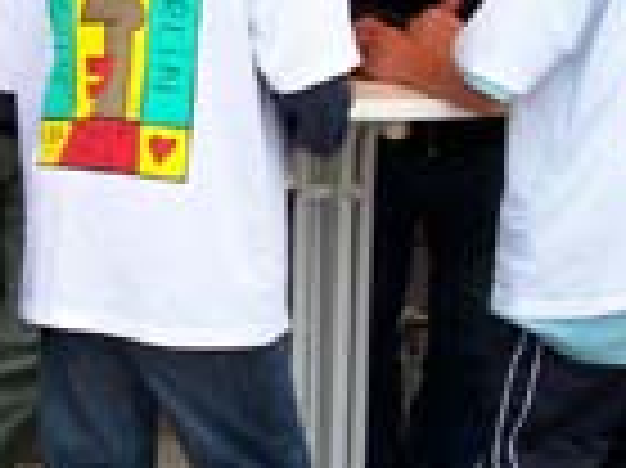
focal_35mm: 110
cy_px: 108
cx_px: 180
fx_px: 1988
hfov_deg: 17.8
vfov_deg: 13.4
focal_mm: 5.6
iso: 80
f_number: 2.7
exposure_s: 1/354
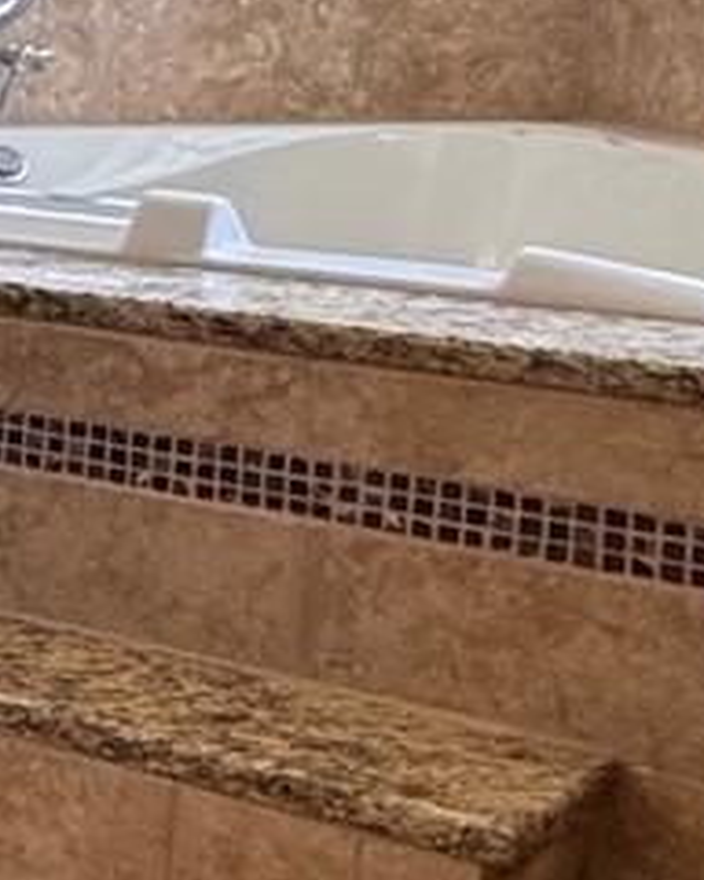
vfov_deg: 20.8
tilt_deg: -8.5
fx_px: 2370
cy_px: 180
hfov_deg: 11.5
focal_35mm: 91
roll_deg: +1.7
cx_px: -1294
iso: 200
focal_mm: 2.22
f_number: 2.2
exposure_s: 1/120
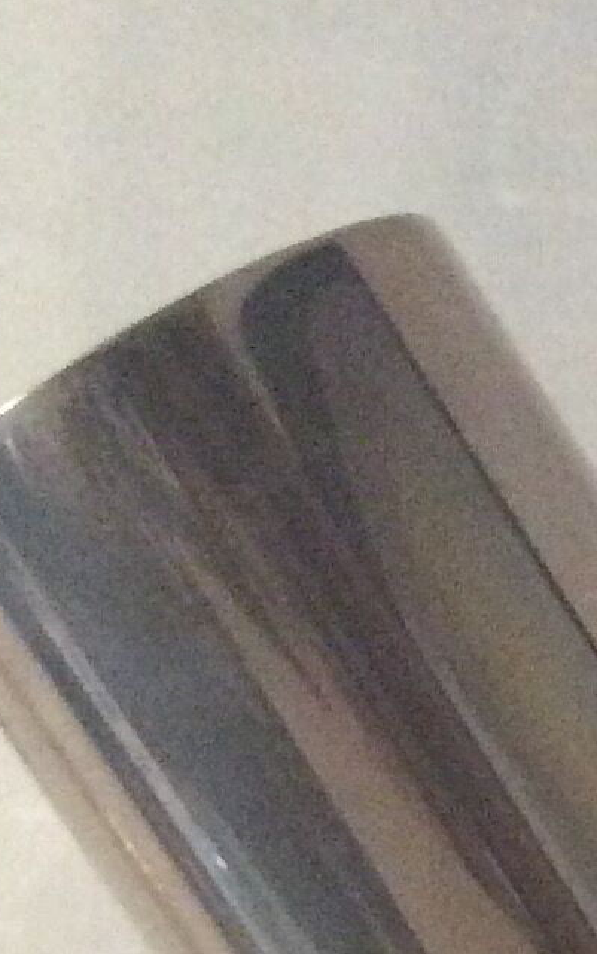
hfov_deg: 8.8
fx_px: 3564
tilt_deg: -8.6
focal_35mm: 137
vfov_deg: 14.2
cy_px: 1467
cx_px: 1347
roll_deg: +3.4
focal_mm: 3.3
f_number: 2.4
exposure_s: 1/17
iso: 320
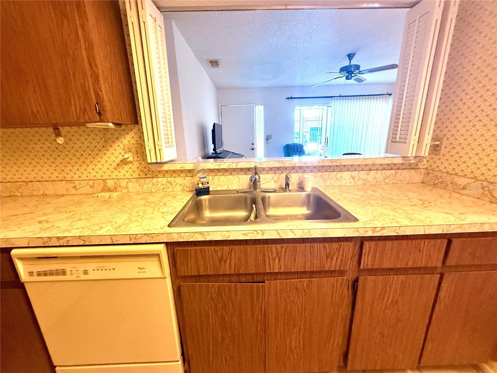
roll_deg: +1.5
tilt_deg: -13.8
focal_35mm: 14
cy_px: 186
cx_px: 248
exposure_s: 1/60
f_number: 2.2
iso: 250
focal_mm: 2.22
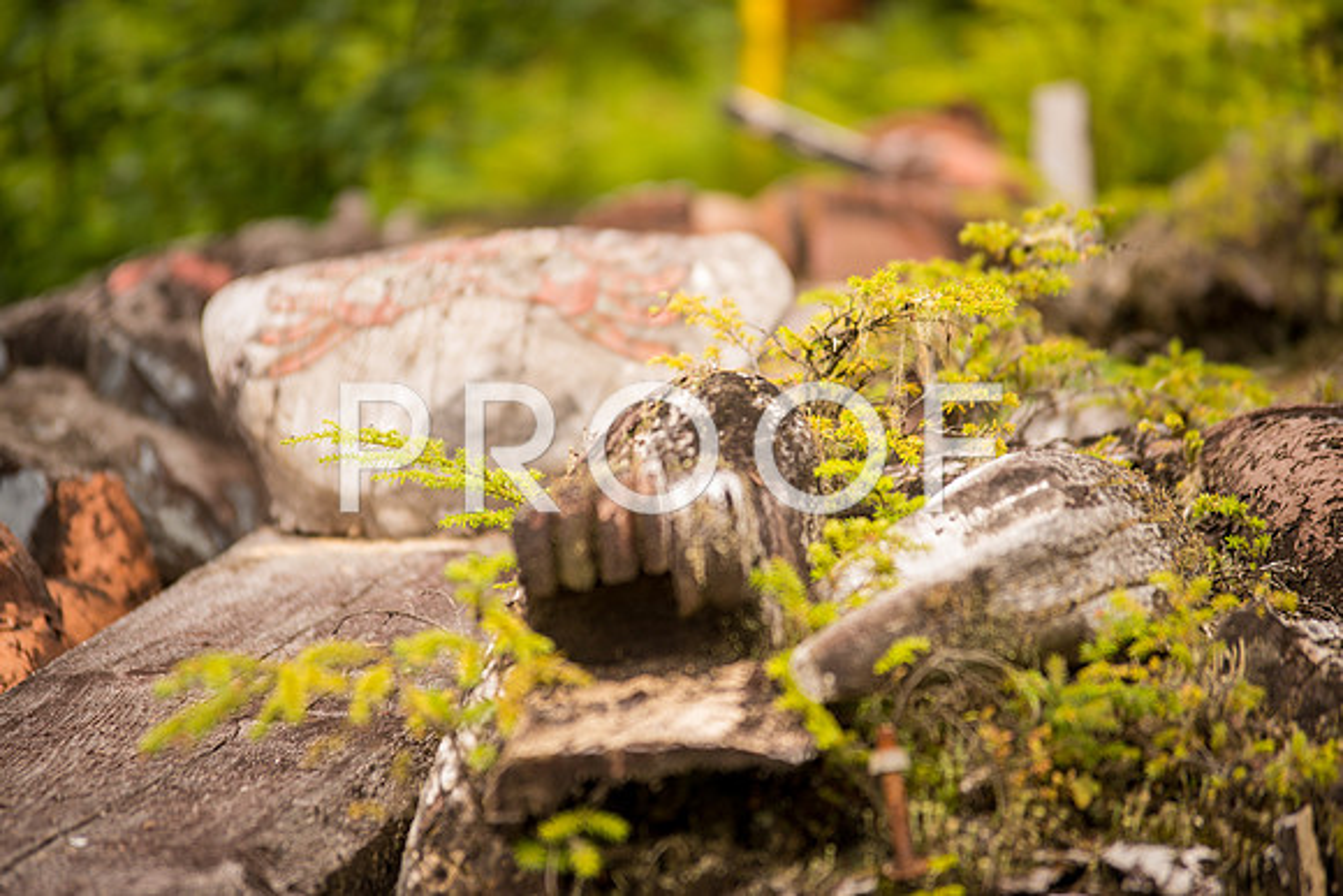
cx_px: 672
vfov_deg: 6.9
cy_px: 448
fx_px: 7463
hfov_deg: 10.3
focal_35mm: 200
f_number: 2.8
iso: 200
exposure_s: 1/500
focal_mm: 200
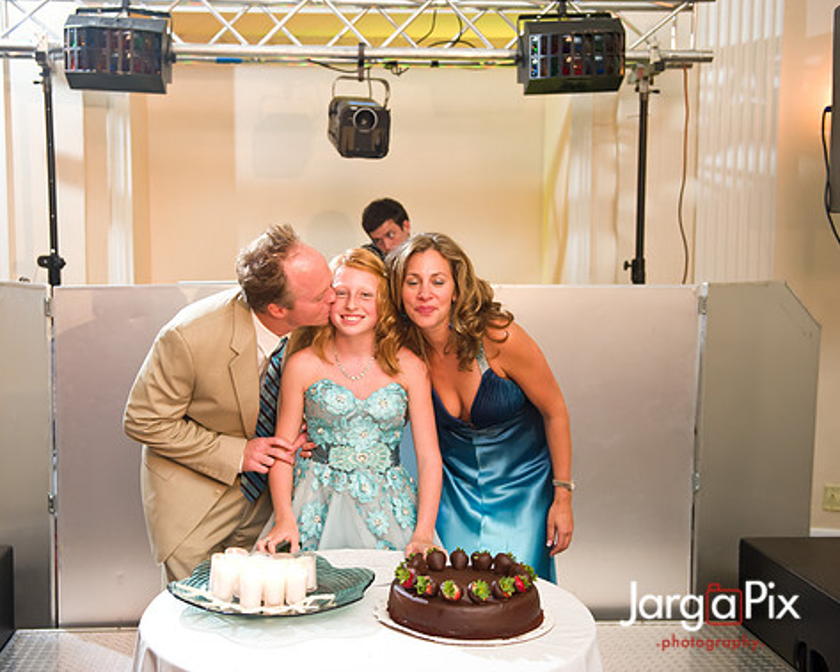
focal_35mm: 46
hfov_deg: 40.2
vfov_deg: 32.7
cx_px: 346
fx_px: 1143
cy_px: 332
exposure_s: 1/125
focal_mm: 40
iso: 1600
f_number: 3.2
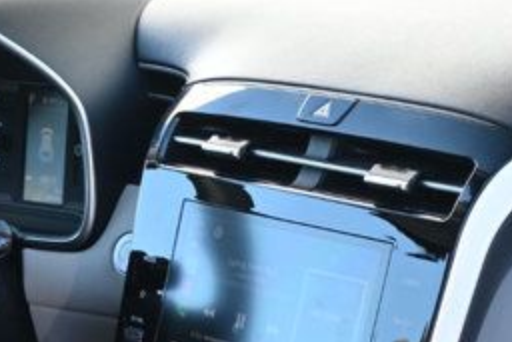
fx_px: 1665
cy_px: 548
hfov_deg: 17.1
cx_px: 520
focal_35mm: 117
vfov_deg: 11.2
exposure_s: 1/200
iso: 400
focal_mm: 19.5
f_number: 3.8
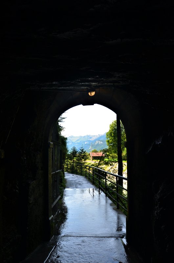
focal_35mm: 32
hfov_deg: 41.5
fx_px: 229
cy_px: 132
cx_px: 87
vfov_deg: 59.6
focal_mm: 21
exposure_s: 1/80
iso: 400
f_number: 8
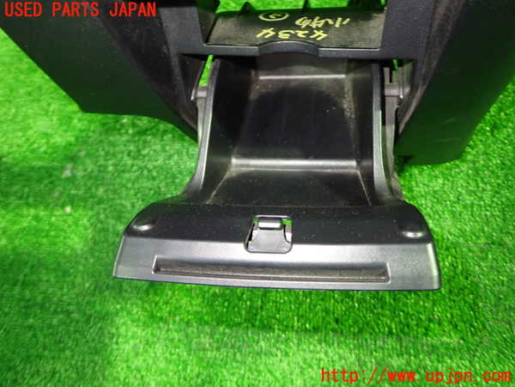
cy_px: 194
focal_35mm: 25
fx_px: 372
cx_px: 258
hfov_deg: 69.4
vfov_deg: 54.9
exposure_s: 1/25
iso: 800
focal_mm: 4.5
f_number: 2
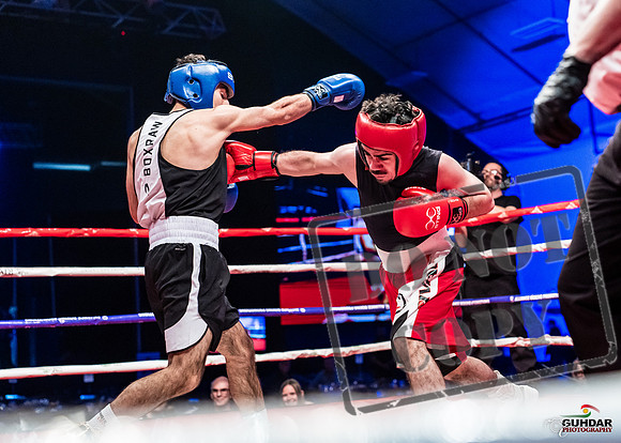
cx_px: 366
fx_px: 1028
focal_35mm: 58
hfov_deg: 33.5
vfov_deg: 24.3
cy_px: 224
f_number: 2.8
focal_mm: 50
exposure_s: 1/1000
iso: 4000
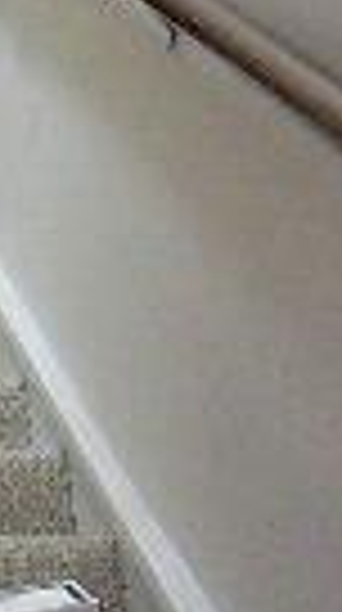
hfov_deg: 6.4
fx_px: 2916
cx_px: -446
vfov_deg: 12.0
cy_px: 198
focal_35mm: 180
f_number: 2.8
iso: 400
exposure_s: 1/20
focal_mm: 5.8
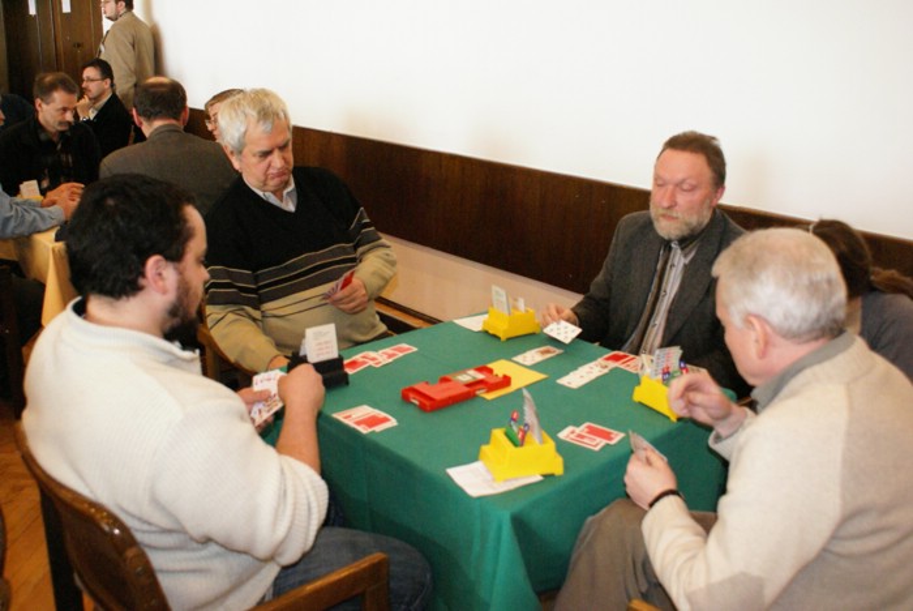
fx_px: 838
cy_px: 306
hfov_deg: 57.2
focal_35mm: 33
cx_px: 456
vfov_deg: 40.0
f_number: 4
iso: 1600
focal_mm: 22
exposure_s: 1/50
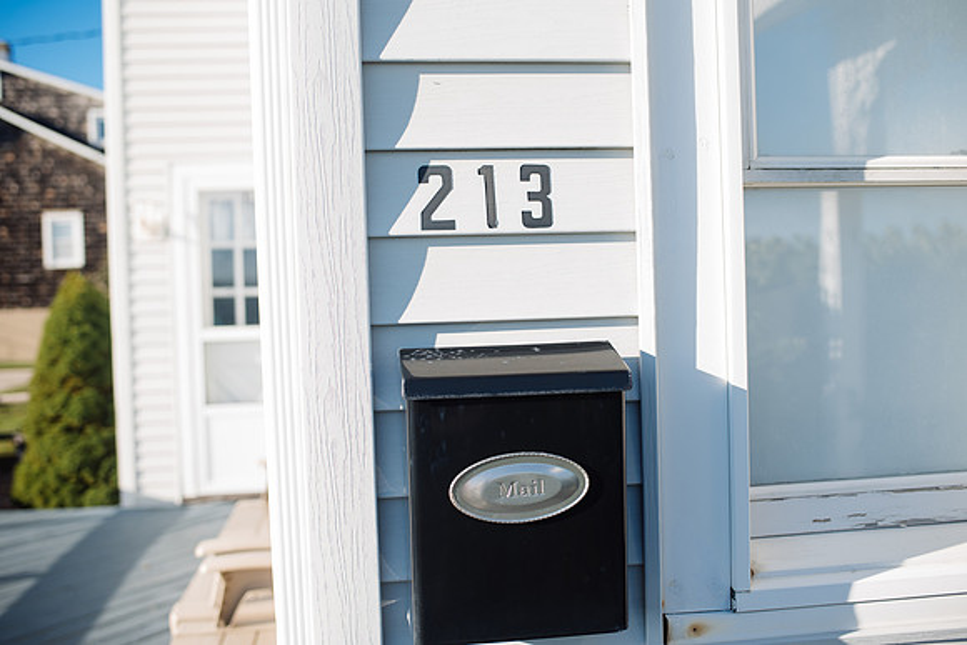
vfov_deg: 37.9
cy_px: 322
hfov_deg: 54.4
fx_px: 940
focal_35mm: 35
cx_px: 484
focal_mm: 35
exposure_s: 1/500
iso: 100
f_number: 2.8
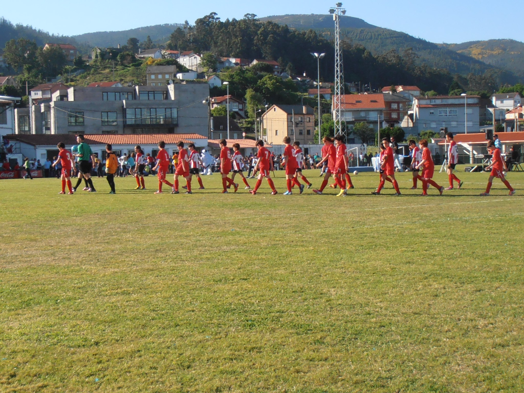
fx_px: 1044
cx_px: 262
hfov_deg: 28.2
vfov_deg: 21.3
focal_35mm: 69
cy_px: 196
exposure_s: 1/1250
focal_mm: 12.29
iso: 250
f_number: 4.8
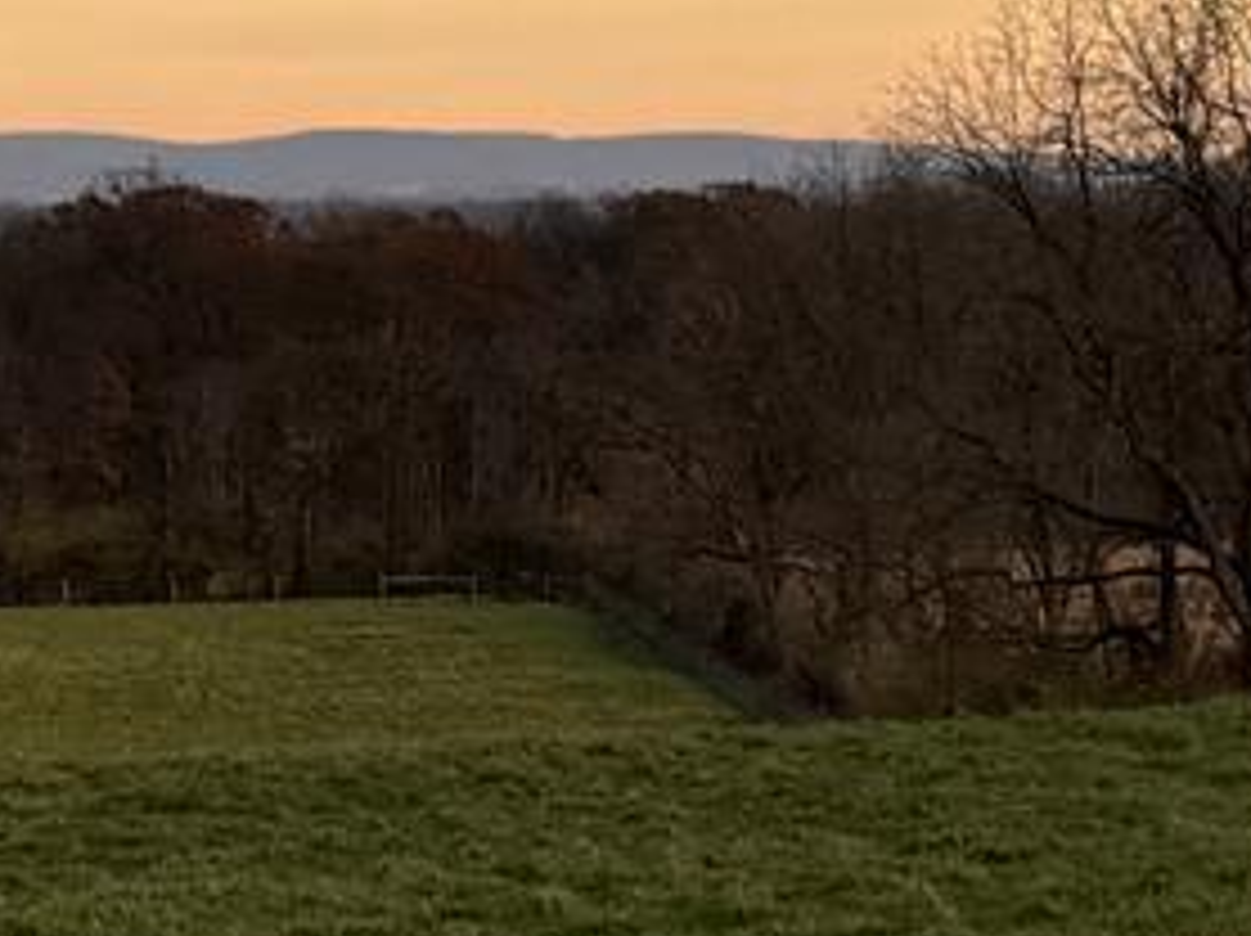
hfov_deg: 10.6
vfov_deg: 8.3
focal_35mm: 177
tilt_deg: +2.4
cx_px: -842
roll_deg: +1.3
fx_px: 6391
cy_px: 68
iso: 80
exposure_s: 1/671
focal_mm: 6.76
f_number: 1.78
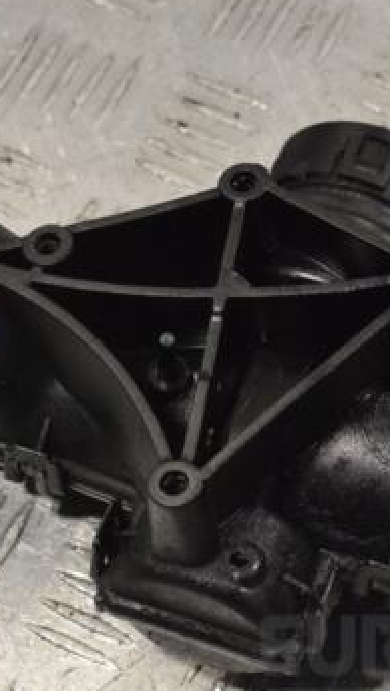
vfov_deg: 17.0
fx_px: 2312
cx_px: 223
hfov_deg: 9.6
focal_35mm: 126
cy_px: 378
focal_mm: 46
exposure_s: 1/320
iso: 3200
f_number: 9
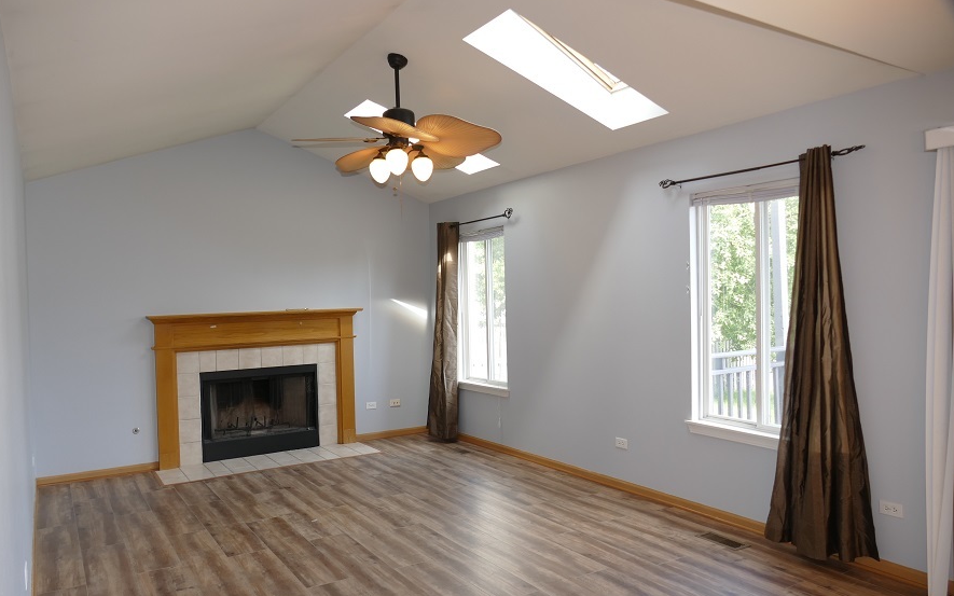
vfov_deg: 47.6
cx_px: 473
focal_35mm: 26
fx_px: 676
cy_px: 304
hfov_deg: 70.4
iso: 125
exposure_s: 1/60
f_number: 2.8
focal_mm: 9.12
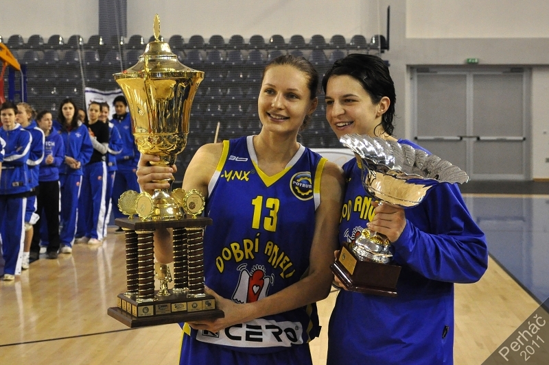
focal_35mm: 48
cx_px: 274
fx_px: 732
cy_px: 182
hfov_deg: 41.1
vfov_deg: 28.1
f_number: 4.2
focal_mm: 32
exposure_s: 1/400
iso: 2000
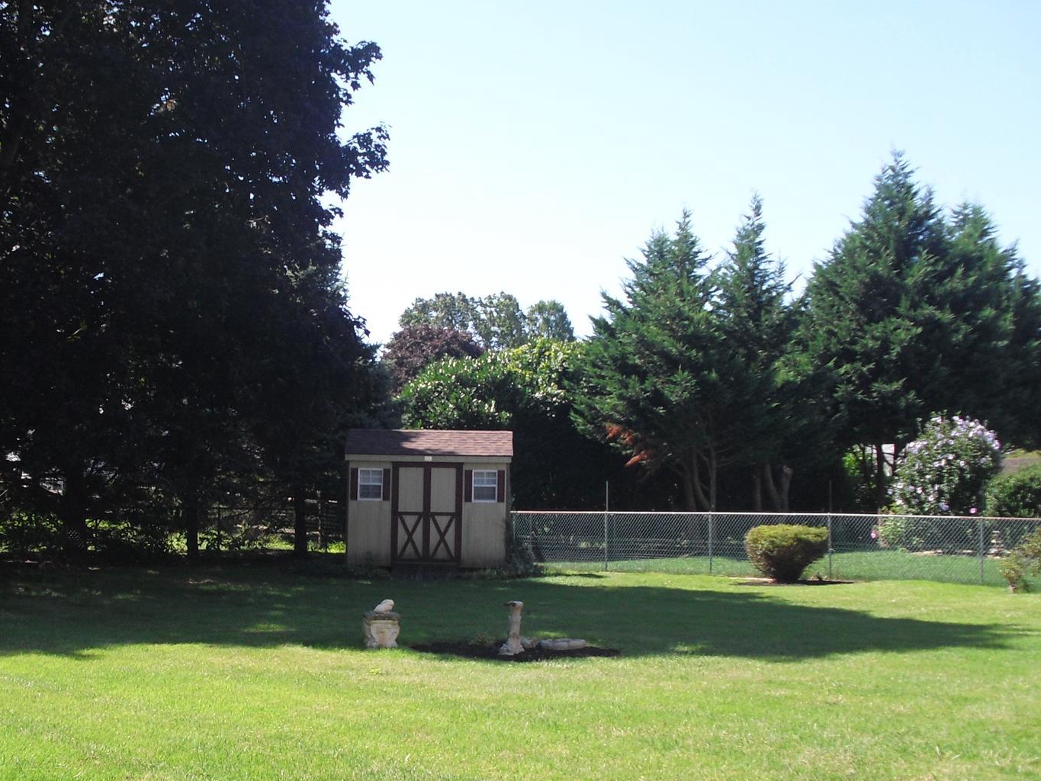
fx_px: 1624
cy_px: 477
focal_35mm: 54
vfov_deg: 27.0
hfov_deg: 35.2
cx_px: 349
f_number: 7.8
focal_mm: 6.3
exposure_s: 1/80
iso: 100
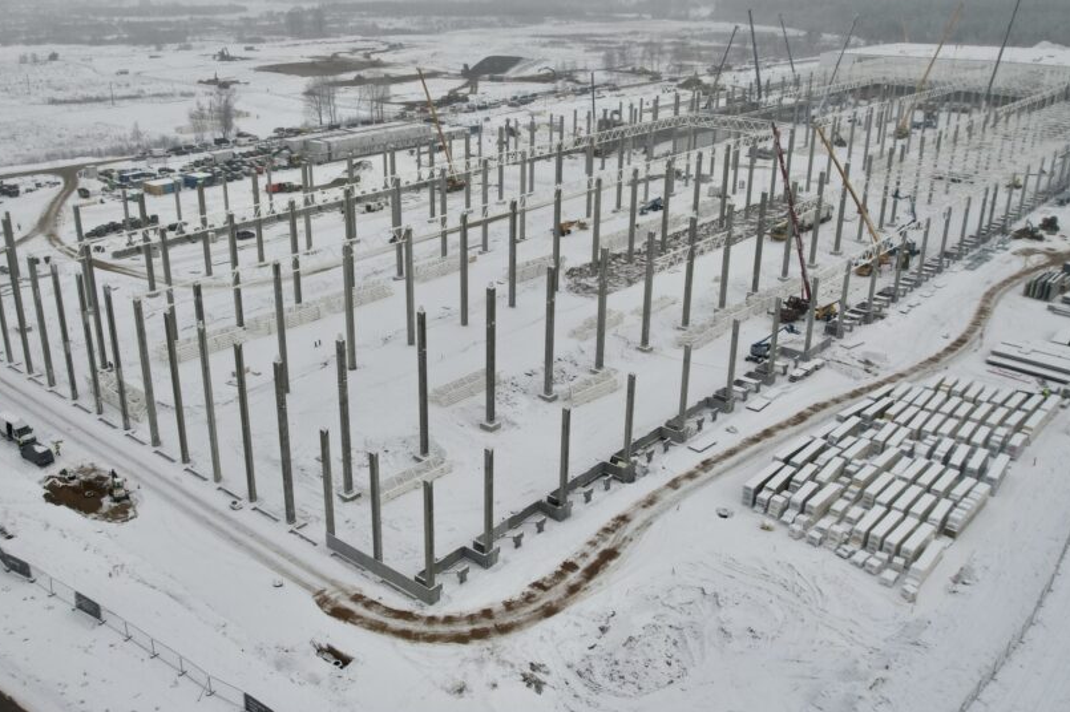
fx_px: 832
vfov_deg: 46.4
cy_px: 347
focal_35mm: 28
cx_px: 554
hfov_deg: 65.5
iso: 100
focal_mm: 8.38
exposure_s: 1/2500
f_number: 2.8
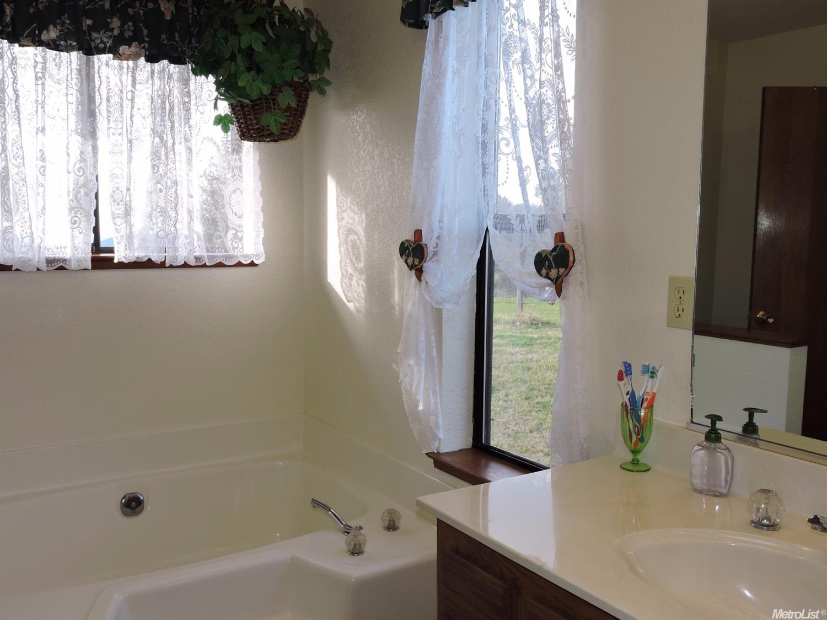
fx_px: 788
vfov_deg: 42.9
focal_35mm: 33
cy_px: 310
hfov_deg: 55.4
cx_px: 414
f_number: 3.6
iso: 100
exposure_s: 1/80
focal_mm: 5.9
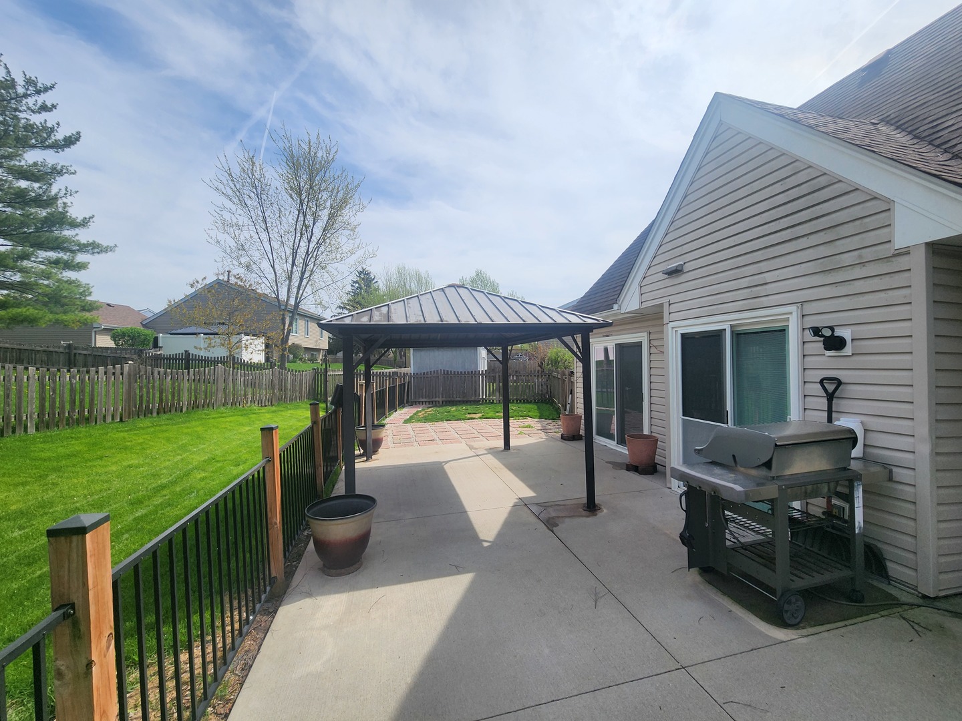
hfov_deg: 106.2
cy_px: 360
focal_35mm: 13
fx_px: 361
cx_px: 481
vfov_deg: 89.9
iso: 50
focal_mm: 2.2
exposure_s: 1/3436
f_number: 2.2
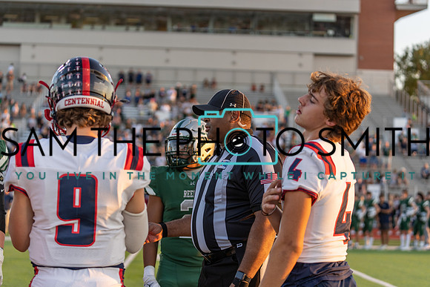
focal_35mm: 72
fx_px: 861
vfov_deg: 18.9
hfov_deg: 28.0
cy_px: 144
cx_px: 215
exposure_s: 1/400
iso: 160
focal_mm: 70
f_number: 2.8
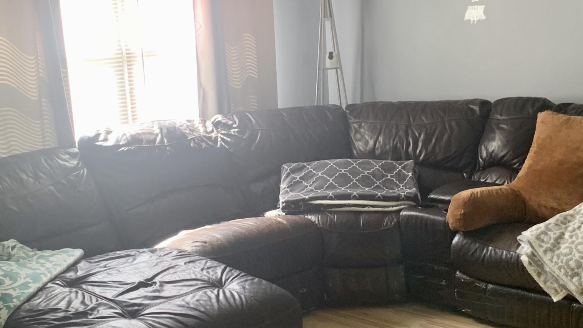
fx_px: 866
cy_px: 188
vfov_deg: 21.4
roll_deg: +3.3
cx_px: 277
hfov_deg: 37.2
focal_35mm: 56
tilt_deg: -10.5
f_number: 1.8
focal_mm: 4.25
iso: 160
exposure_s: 1/60
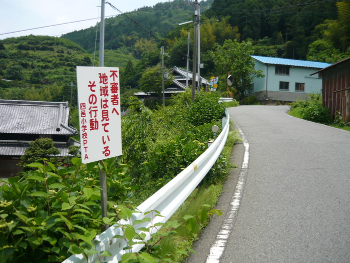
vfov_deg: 42.9
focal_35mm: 33
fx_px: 334
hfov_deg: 55.4
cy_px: 132
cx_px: 175
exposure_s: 1/125
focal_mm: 5.5
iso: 100
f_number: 8
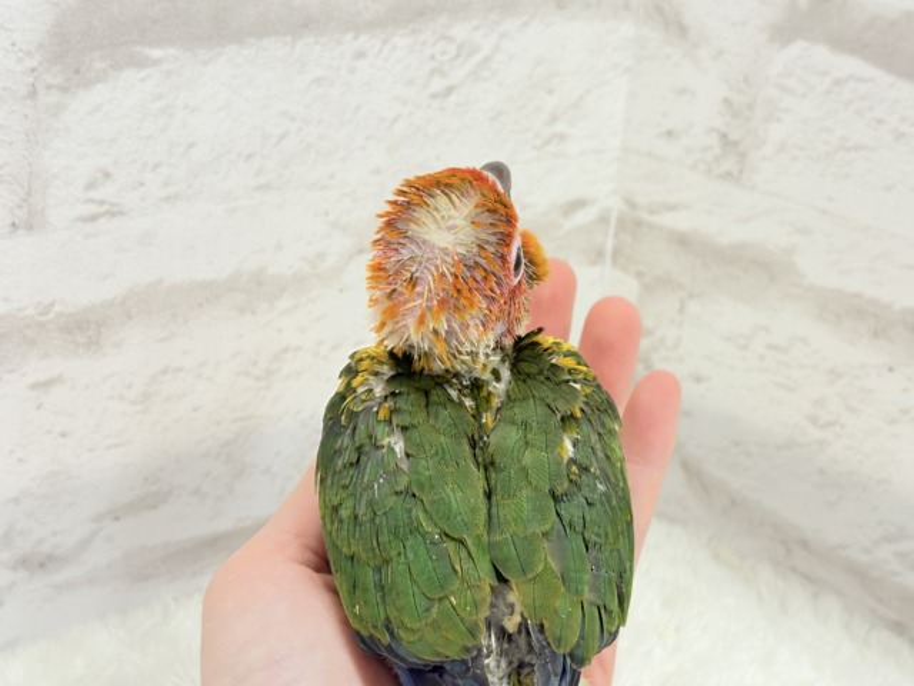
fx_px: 1373
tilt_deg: -24.3
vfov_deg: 28.0
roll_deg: -4.3
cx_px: 457
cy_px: 343
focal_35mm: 52
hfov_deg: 36.8
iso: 100
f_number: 1.6
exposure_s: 1/100
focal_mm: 5.96
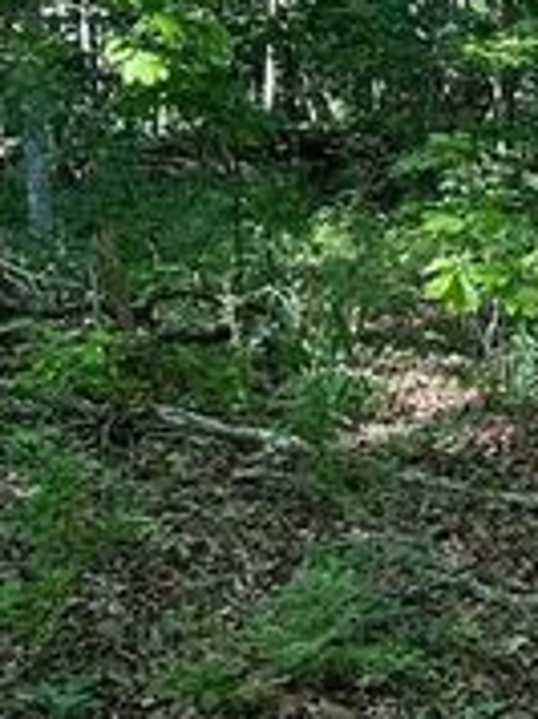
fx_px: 1870
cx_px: 914
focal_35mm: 90
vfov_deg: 21.8
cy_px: 446
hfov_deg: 14.7
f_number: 1.78
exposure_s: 1/146
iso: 64
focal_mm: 6.86
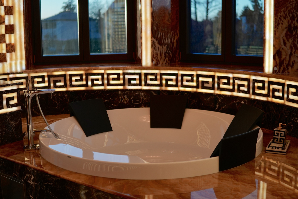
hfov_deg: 43.6
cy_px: 100
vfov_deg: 29.9
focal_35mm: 45
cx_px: 149
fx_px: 372
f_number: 1.6
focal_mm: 30
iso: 320
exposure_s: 1/3200
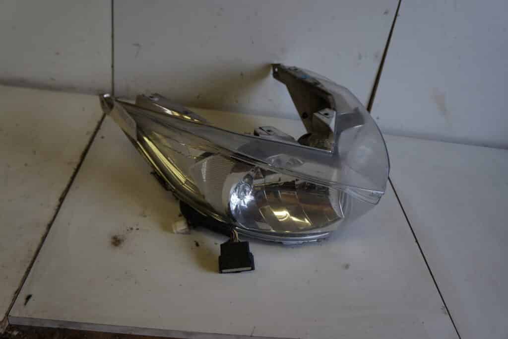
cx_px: 254
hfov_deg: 61.9
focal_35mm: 30
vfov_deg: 43.6
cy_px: 170
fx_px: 423
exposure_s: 1/60
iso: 320
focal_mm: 20
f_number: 4
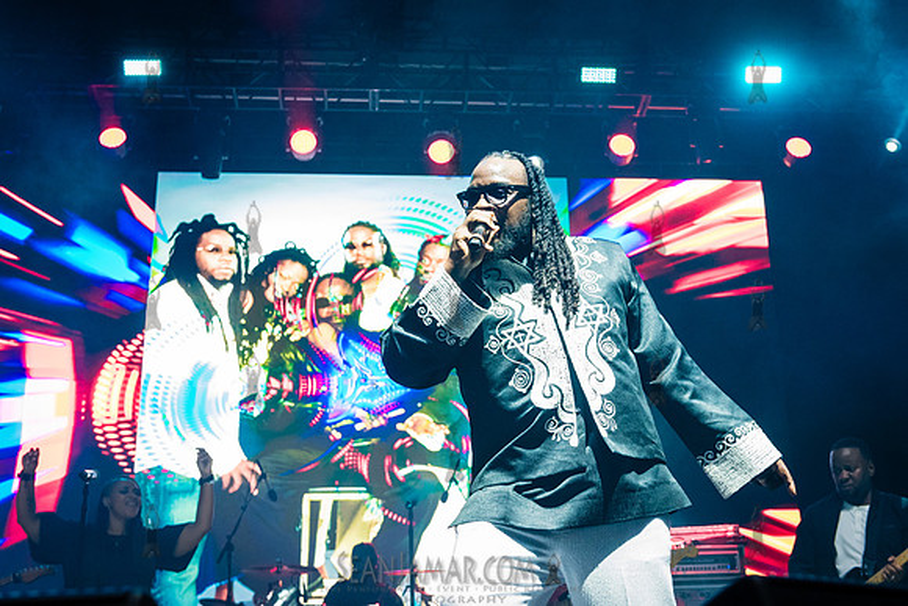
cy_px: 245
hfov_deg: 38.2
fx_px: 1309
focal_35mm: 52
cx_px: 497
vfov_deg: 26.0
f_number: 4
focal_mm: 42
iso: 3200
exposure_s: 1/320
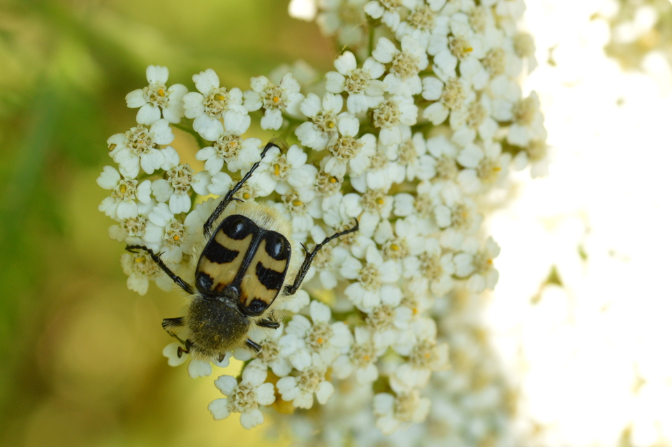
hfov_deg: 13.7
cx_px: 336
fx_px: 2798
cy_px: 224
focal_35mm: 150
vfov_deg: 9.1
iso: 800
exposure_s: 1/250
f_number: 16
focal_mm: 100
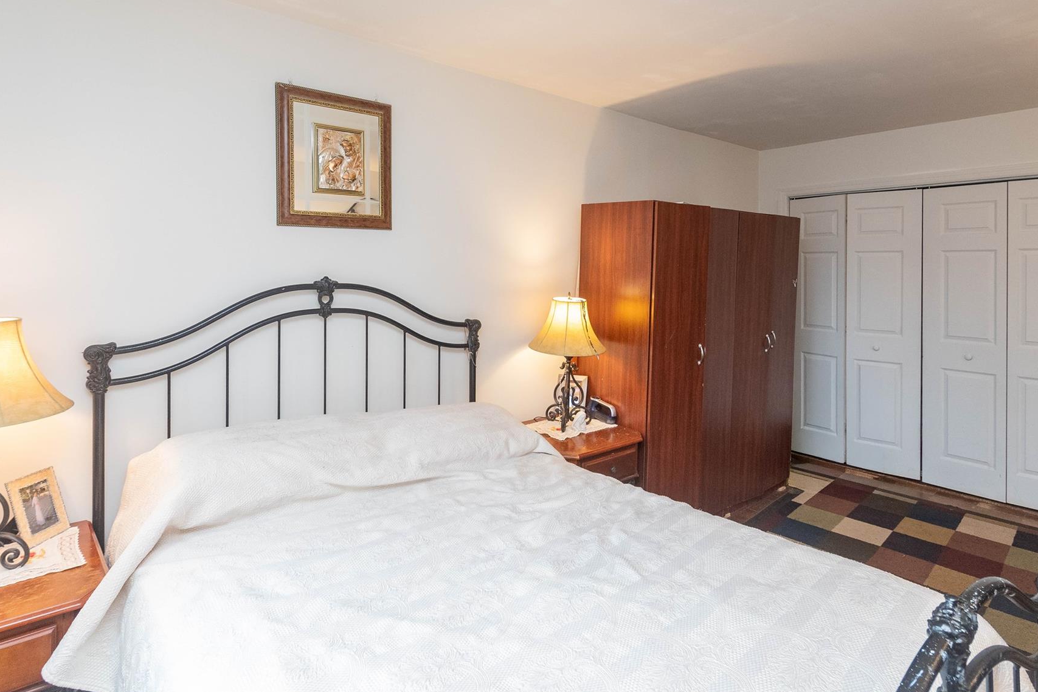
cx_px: 543
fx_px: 519
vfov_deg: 67.3
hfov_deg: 89.9
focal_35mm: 18
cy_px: 327
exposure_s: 1/60
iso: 1400
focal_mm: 10
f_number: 5.6
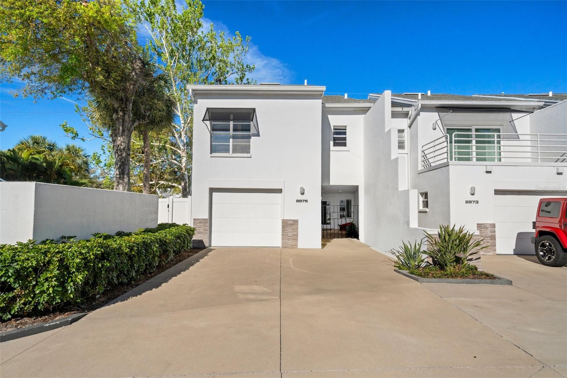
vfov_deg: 61.9
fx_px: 315
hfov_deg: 84.0
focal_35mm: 20
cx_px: 284
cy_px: 189
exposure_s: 1/1600
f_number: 8
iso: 320
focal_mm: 20
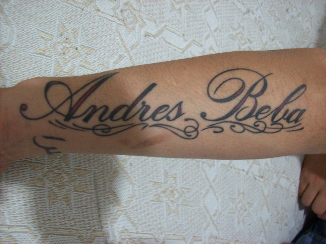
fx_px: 339
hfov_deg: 51.4
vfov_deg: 39.6
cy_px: 122
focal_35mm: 36
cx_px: 163
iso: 200
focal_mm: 6
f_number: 2.7
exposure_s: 1/4
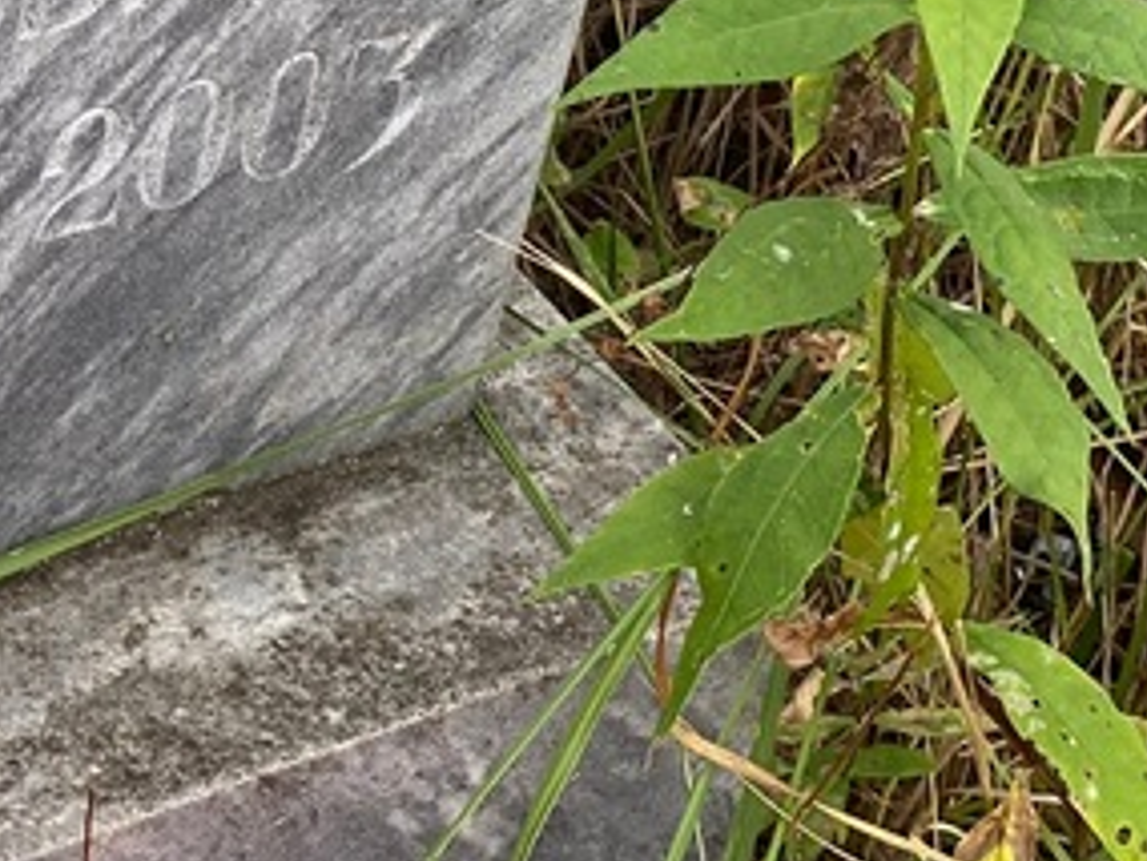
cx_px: -205
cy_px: -105
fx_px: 4840
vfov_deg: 10.0
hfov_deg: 13.2
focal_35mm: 146
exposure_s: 1/252
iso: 20
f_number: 2
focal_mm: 6
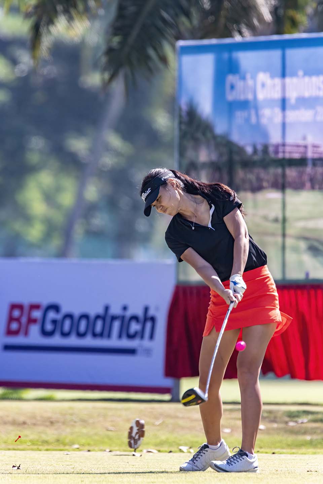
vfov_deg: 3.2
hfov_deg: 2.1
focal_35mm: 650
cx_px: 162
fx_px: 8747
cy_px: 242
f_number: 8
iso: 1400
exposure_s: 1/2000
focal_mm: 650
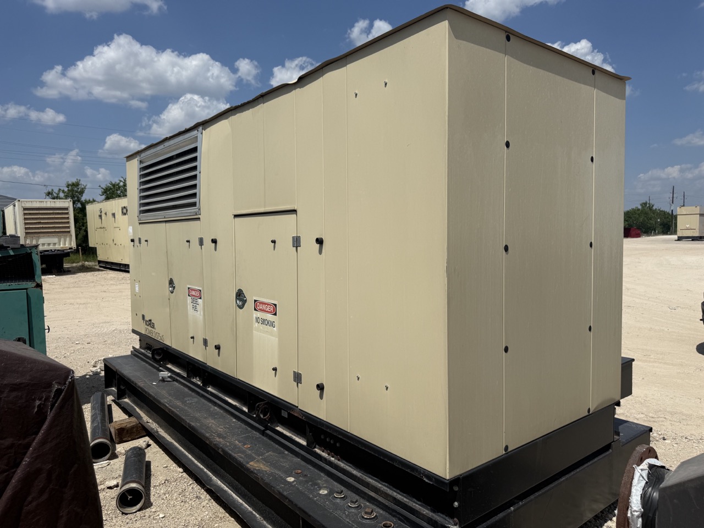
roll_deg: +0.4
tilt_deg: -3.6
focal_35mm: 24
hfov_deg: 71.6
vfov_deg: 56.8
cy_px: 264
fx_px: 488
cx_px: 352
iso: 80
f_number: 1.78
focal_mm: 6.76
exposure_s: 1/11905
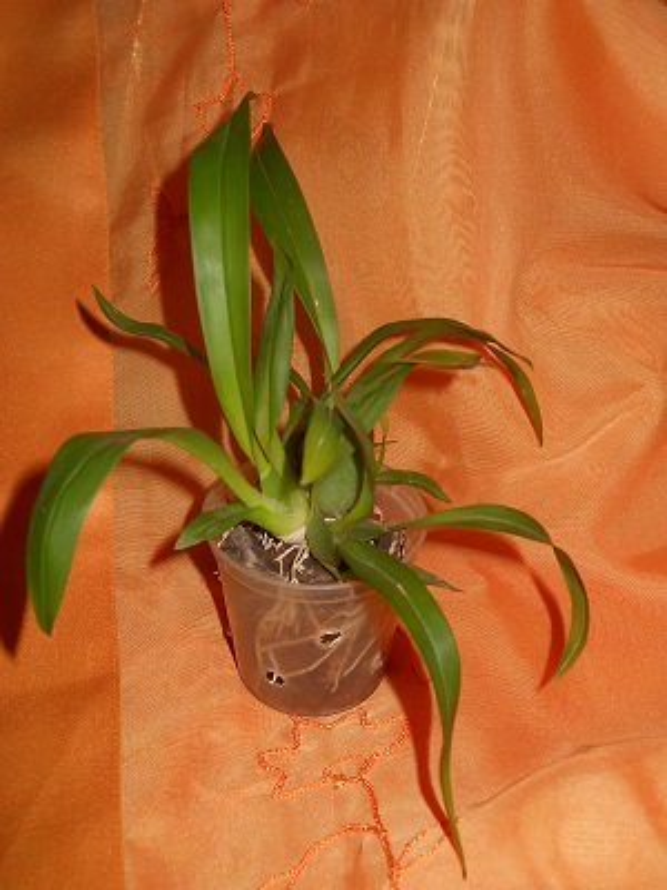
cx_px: 334
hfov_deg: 35.1
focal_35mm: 41
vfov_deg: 45.8
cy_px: 445
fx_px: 1053
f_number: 3.1
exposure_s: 1/30
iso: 80
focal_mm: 6.72
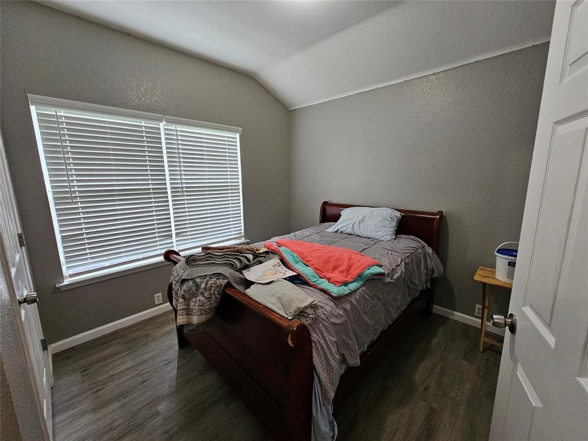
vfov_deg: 89.9
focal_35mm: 13
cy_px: 220
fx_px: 221
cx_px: 294
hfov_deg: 106.2
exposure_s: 1/60
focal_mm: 2.2
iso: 400
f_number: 2.2
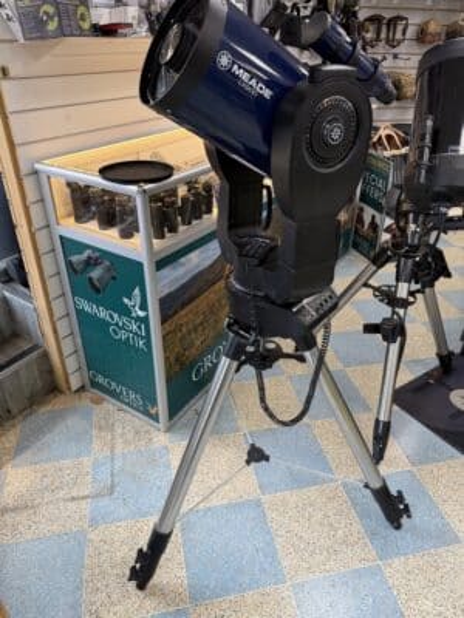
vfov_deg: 71.6
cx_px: 232
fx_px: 429
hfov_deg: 56.8
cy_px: 309
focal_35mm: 24
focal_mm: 6.76
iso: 80
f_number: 1.78
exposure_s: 1/100
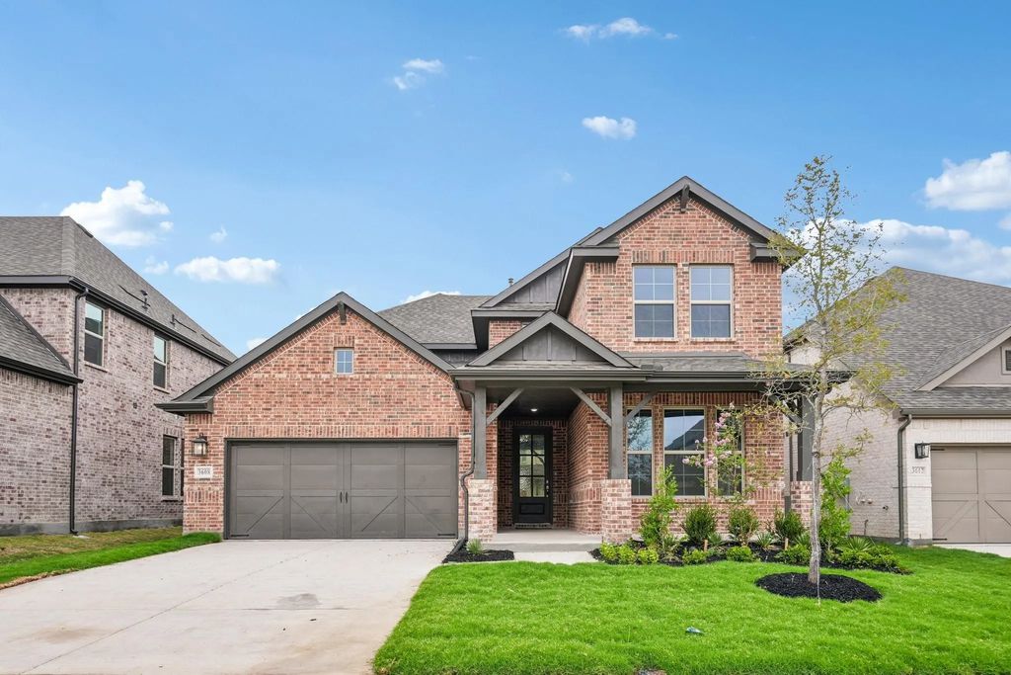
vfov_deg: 59.5
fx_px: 590
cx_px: 506
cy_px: 338
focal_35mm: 21
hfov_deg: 81.2
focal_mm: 21
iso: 100
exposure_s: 1/250
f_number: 8
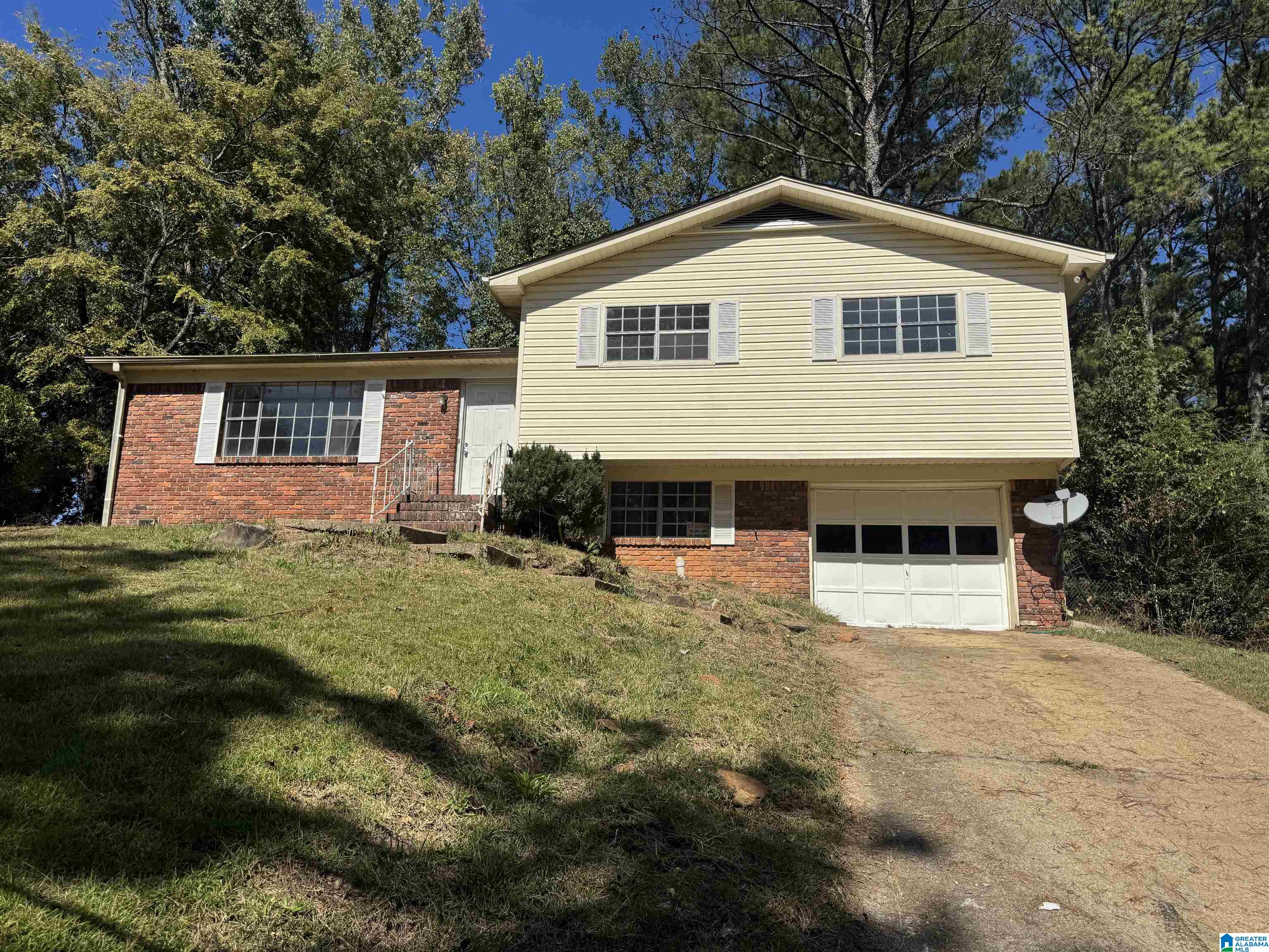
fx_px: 880
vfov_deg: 56.8
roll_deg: -2.0
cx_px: 634
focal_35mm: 24
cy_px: 476
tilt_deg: +13.3
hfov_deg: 71.6
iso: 80
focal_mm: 6.76
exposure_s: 1/7937
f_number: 1.78
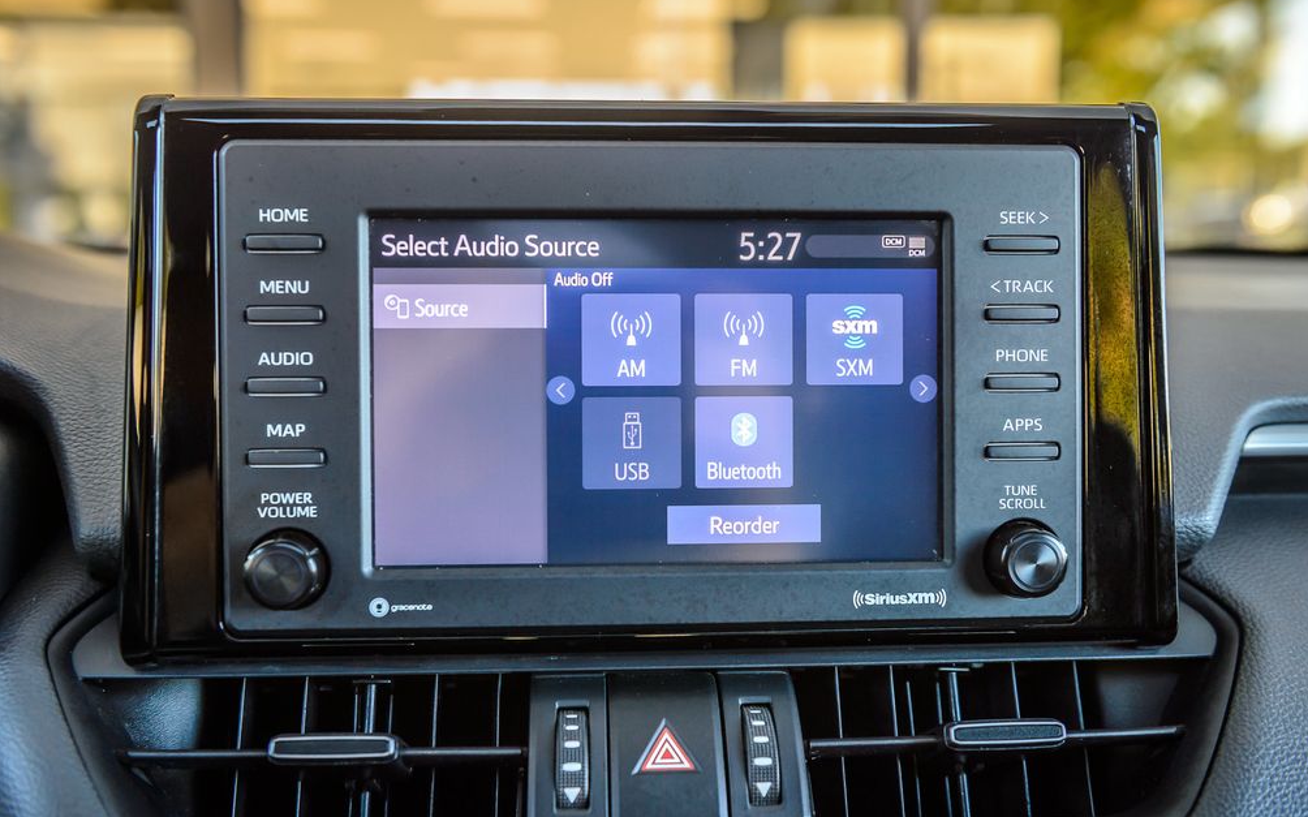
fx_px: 1354
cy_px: 409
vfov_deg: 33.6
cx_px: 666
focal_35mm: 38
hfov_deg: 51.5
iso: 400
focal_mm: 36
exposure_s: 1/125
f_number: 4
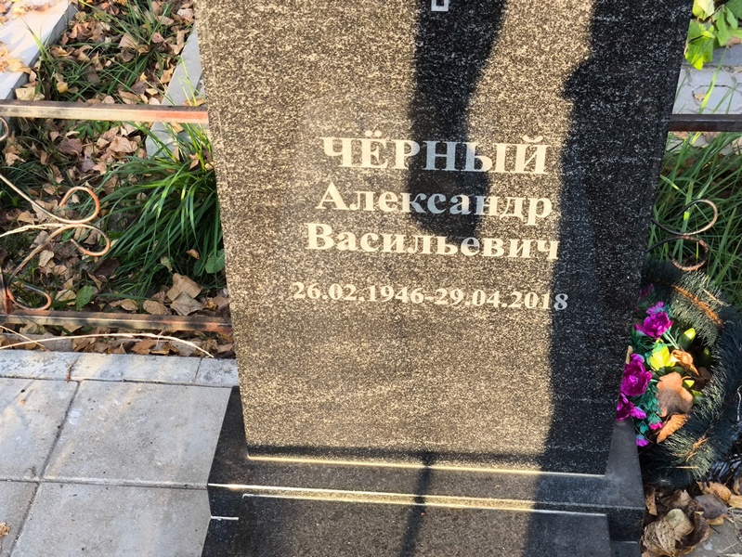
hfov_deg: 38.2
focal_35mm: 50
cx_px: 371
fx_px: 1072
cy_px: 278
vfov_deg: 29.1
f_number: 1.7
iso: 50
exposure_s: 1/125
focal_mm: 4.71
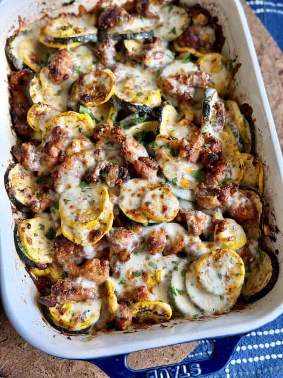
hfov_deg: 30.3
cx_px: 142
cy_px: 189
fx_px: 523
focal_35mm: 48
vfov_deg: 39.7
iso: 125
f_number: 1.8
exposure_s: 1/60
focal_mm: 6.8
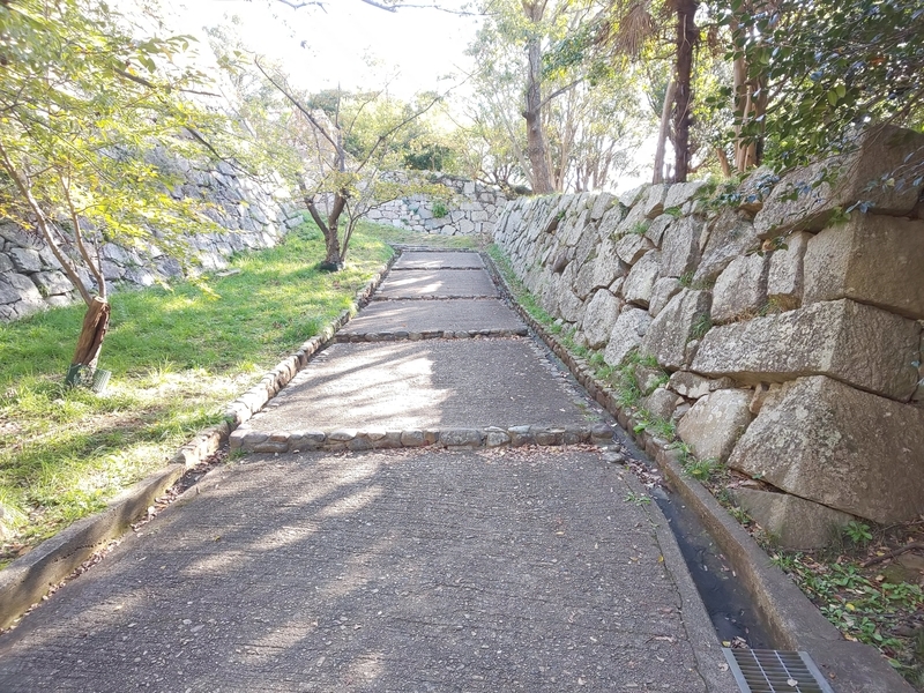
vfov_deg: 66.0
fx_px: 534
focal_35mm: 20
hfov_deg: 81.7
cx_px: 462
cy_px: 346
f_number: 1.94
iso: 47
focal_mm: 3.45
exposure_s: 1/50
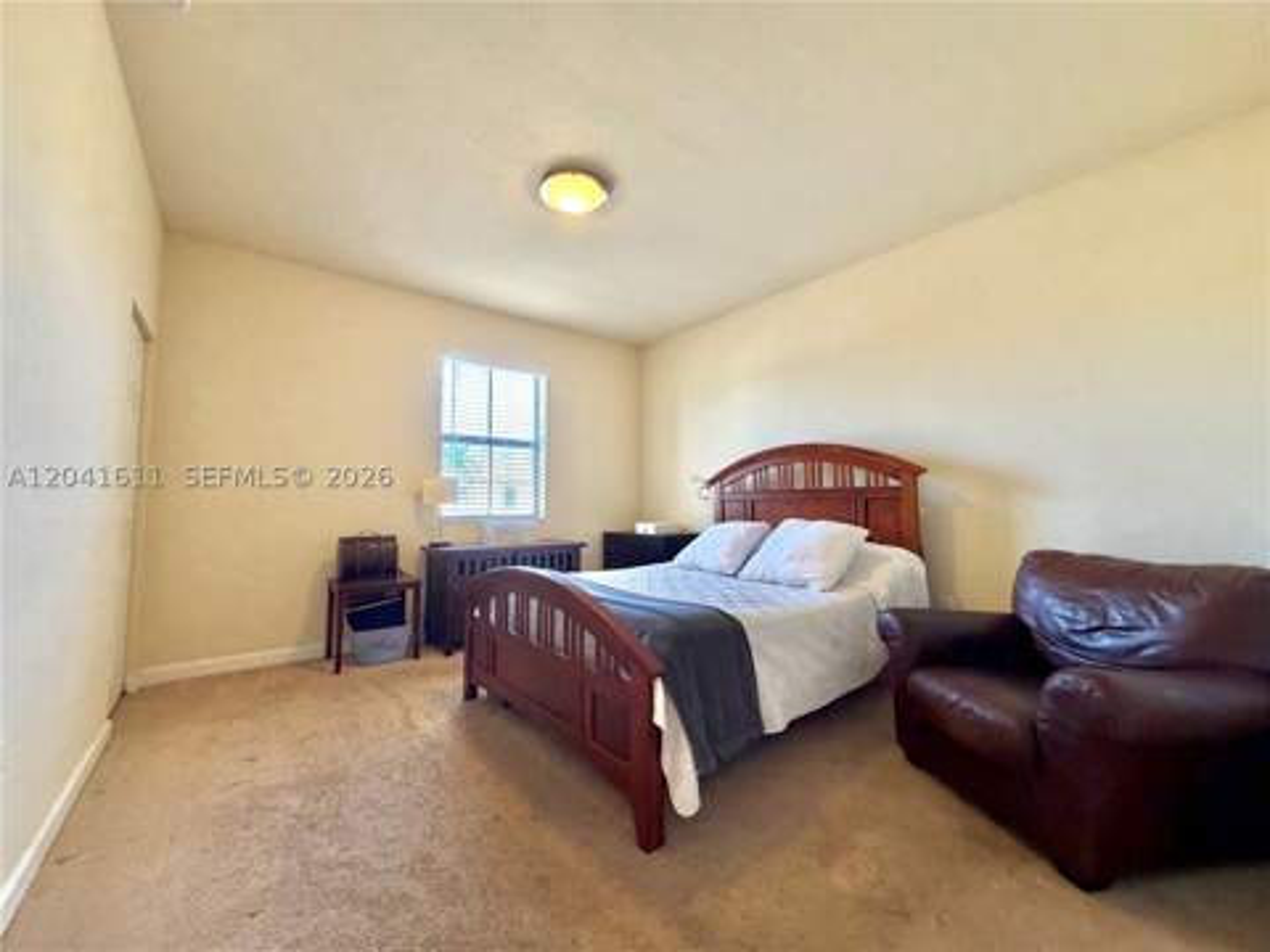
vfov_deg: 85.7
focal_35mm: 14
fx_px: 514
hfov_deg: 102.1
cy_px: 476
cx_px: 635
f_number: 2.2
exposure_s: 1/60
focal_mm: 2.22
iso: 320
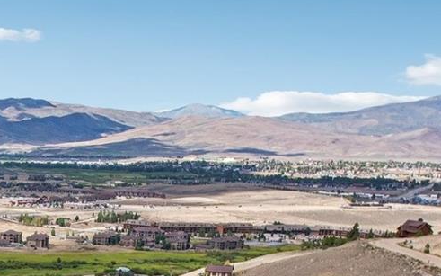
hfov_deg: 24.8
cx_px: -118
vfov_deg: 16.1
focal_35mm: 73
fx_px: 877
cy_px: 432
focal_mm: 8.4
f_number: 2.8
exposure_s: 1/500
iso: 140
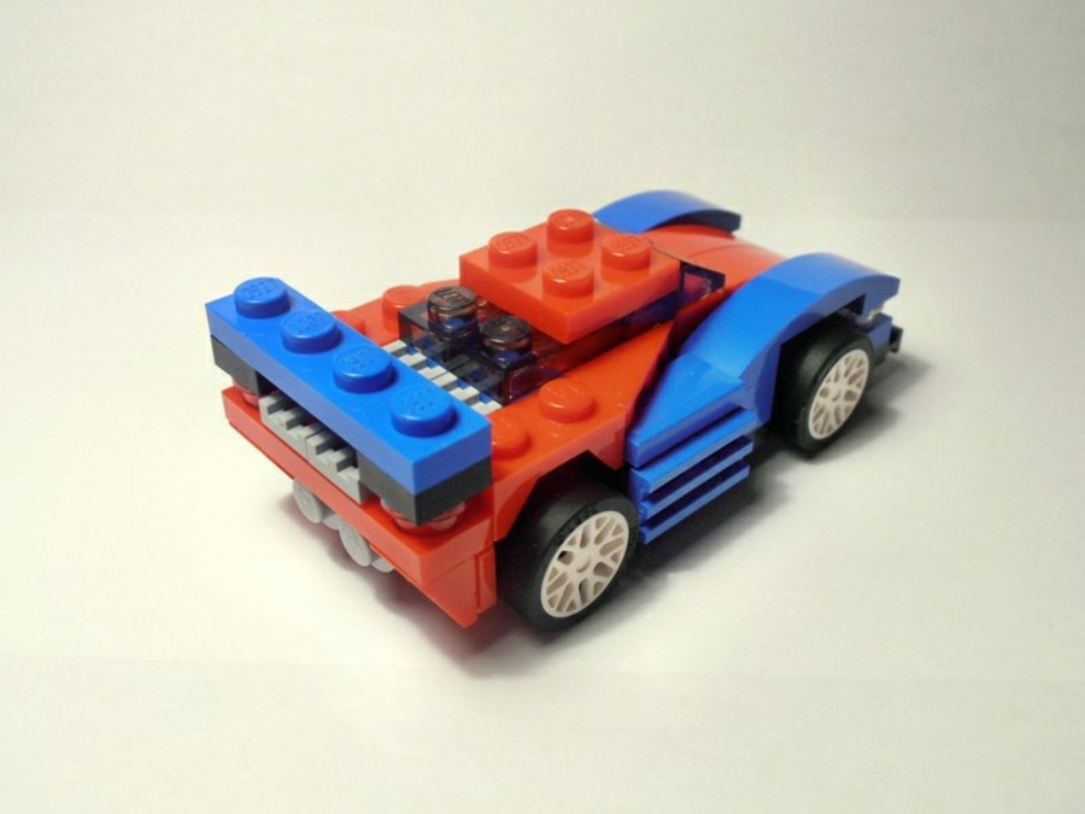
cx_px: 542
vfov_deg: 38.7
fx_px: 1160
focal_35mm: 37
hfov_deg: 50.1
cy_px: 407
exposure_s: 1/50
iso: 80
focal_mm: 6.61
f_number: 3.9
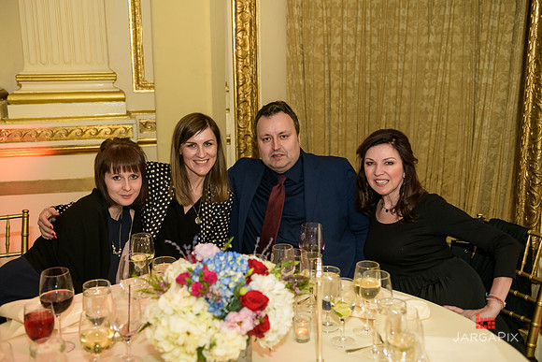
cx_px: 271
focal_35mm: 40
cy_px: 181
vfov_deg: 33.4
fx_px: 602
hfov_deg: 48.4
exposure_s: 1/100
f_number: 3.2
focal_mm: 40
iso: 1600
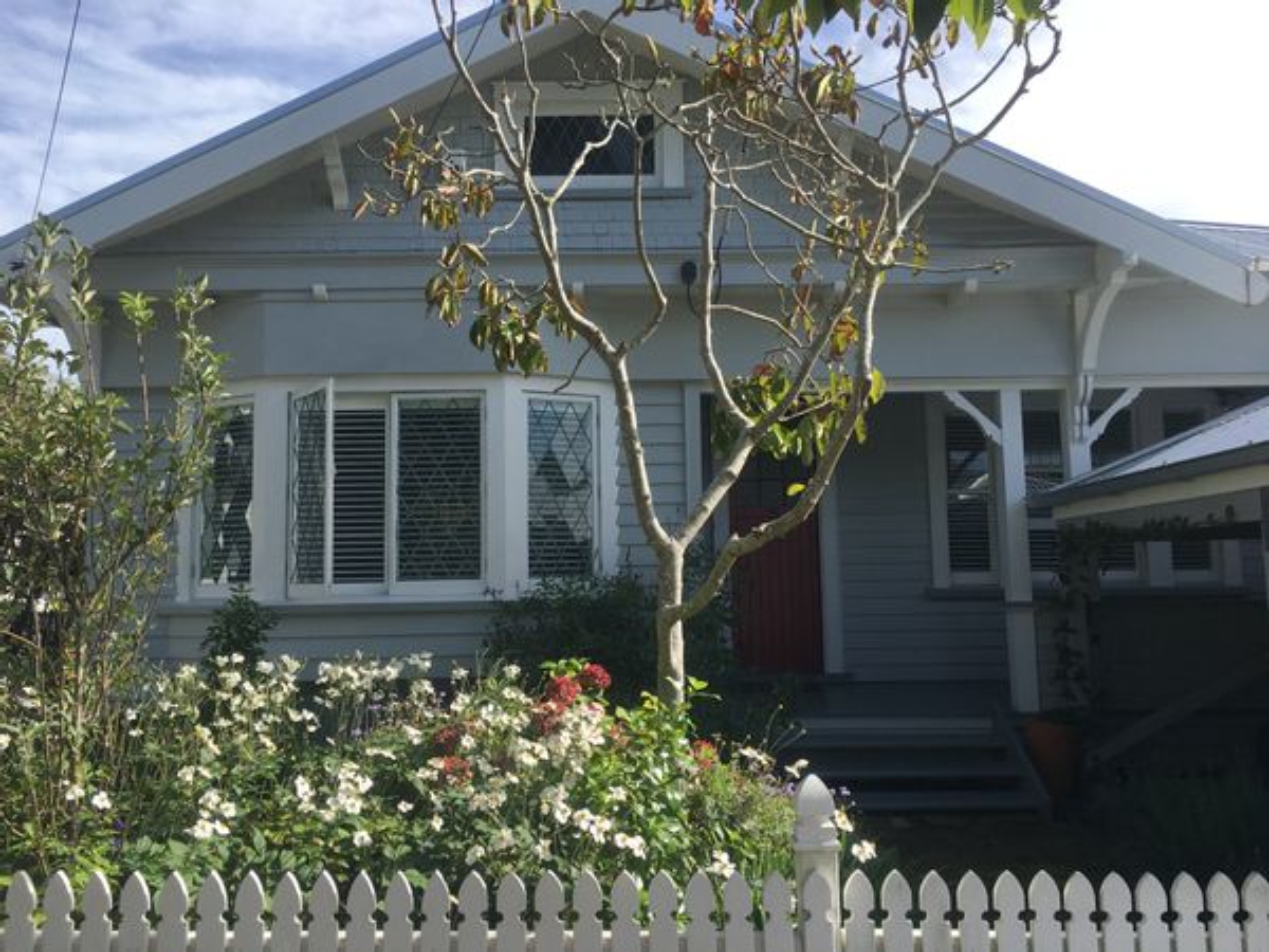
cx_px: 634
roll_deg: +0.8
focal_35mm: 29
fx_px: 1063
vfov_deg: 48.2
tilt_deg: +6.8
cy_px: 476
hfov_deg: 61.7
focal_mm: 4.15
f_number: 2.2
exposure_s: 1/999
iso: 25
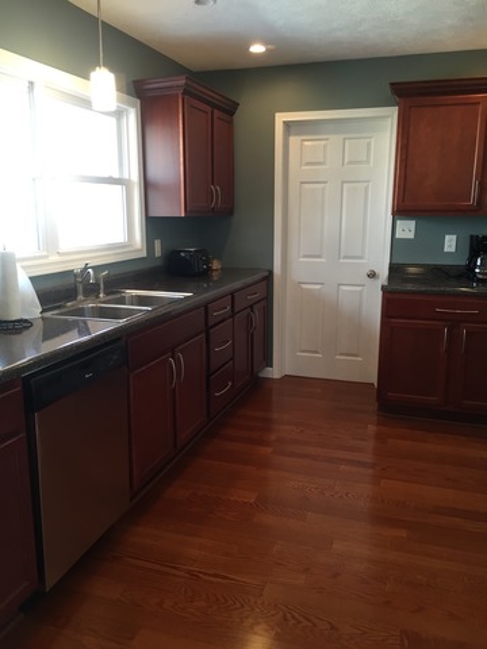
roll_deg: +0.4
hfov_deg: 48.2
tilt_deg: -12.0
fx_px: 544
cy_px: 324
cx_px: 244
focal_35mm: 29
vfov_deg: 61.7
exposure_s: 1/30
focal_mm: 4.15
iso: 64
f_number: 2.2
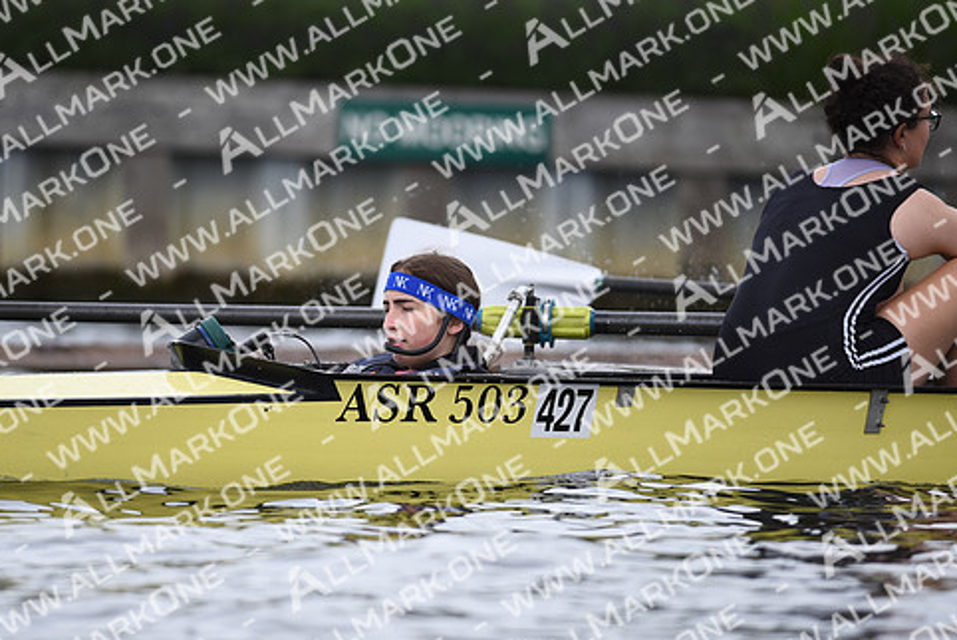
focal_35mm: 361
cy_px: 289
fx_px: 9602
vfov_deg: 3.8
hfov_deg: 5.7
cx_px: 403
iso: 250
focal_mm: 300
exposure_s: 1/1600
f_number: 4
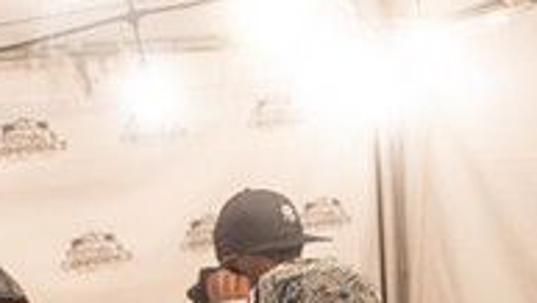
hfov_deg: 33.2
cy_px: 466
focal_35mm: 63
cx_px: 211
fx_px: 898
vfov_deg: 17.2
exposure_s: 1/160
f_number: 3.5
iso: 2000
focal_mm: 20
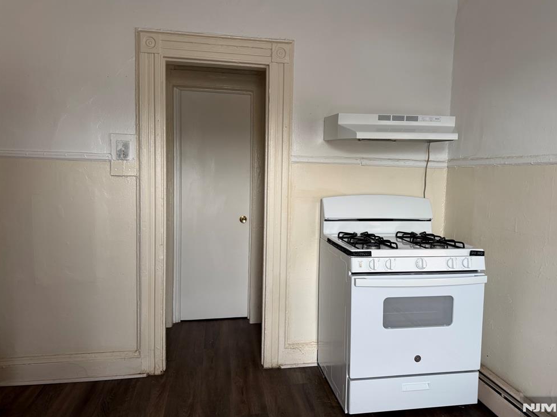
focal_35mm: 25
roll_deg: -1.5
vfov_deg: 54.9
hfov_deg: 69.4
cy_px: 204
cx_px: 287
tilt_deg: -4.4
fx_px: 402
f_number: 1.78
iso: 200
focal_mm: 6.76
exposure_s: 1/94
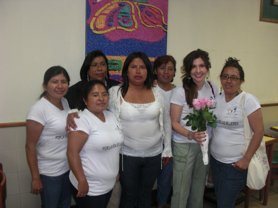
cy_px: 104
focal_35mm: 36
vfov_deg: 39.7
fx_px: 289
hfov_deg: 51.4
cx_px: 139
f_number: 2.8
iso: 200
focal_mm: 6.3
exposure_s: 1/30
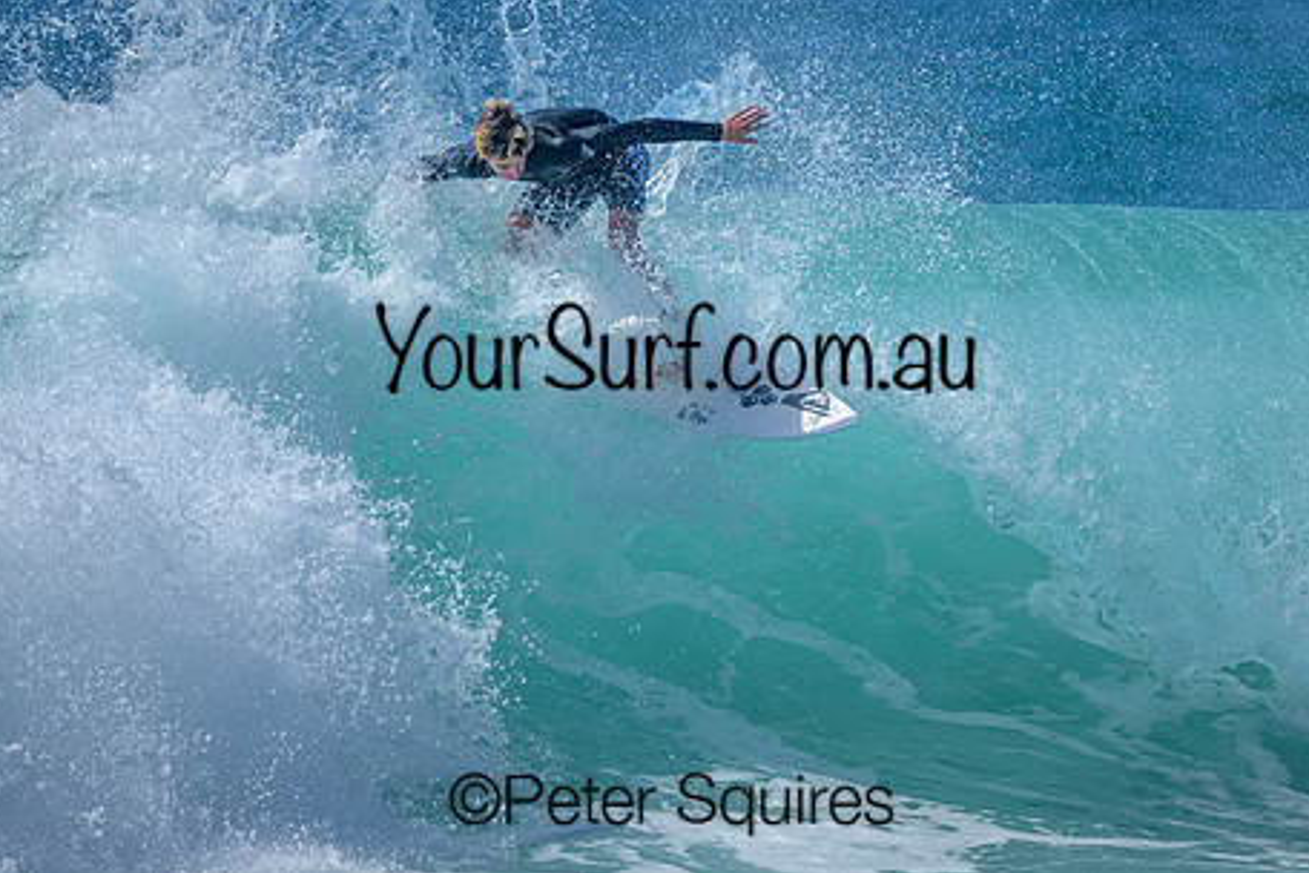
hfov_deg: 1.8
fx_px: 40758
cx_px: 691
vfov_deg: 1.2
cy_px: 321
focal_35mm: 1121
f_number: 6.3
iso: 250
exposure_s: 1/2500
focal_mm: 800
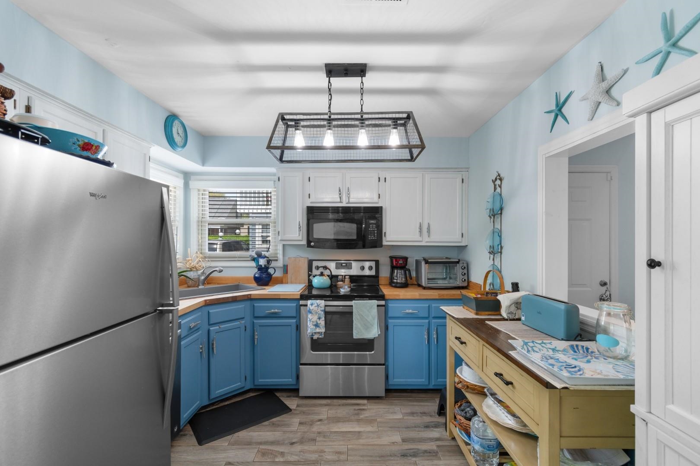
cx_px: 350
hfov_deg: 100.4
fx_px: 292
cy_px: 233
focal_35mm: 15
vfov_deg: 77.3
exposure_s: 1/15
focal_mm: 10
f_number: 4.5
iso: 100
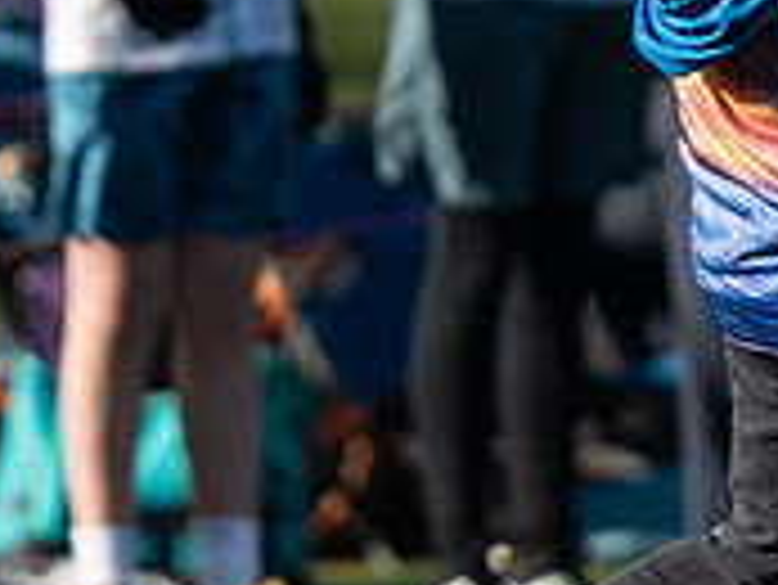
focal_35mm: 1945
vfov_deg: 0.8
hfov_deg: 1.0
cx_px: 610
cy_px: -8
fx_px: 43745
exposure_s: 1/2000
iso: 160
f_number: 2.8
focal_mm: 400
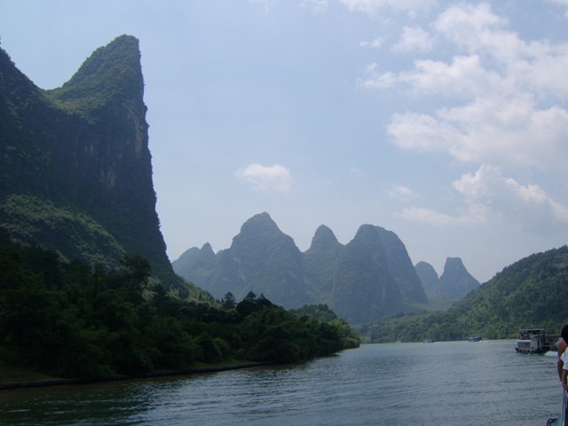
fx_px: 509
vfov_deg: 45.4
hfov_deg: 58.4
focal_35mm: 31
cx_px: 284
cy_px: 213
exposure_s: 1/353
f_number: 6.7
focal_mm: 8.13
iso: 50
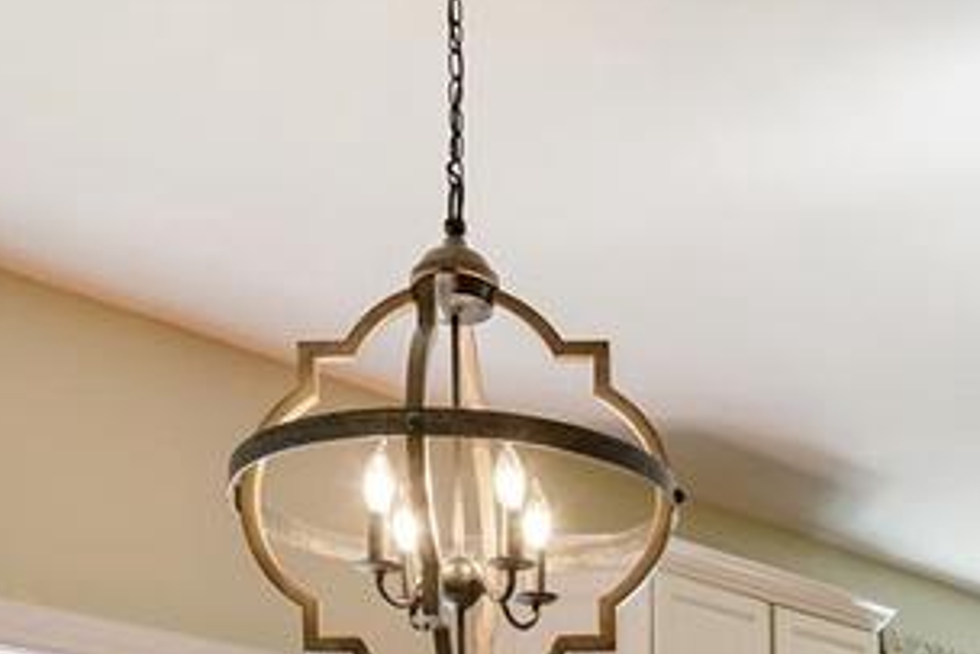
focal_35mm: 67
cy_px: 1071
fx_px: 1825
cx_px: 877
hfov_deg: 28.9
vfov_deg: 17.5
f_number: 10
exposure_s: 1/2
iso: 100
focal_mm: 17
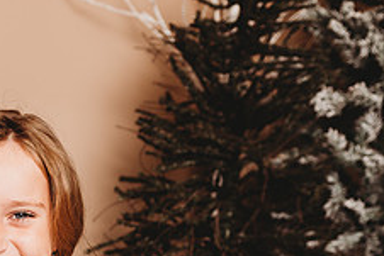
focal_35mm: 65
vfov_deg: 19.7
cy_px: 305
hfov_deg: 28.6
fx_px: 694
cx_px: -20
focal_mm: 24
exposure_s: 1/160
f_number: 3.2
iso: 100
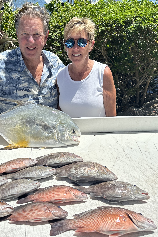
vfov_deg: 55.8
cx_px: 45
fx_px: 224
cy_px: 119
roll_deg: +0.9
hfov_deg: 38.1
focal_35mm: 34
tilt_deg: -29.5
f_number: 1.78
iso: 80
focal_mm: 6.86
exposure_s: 1/5000
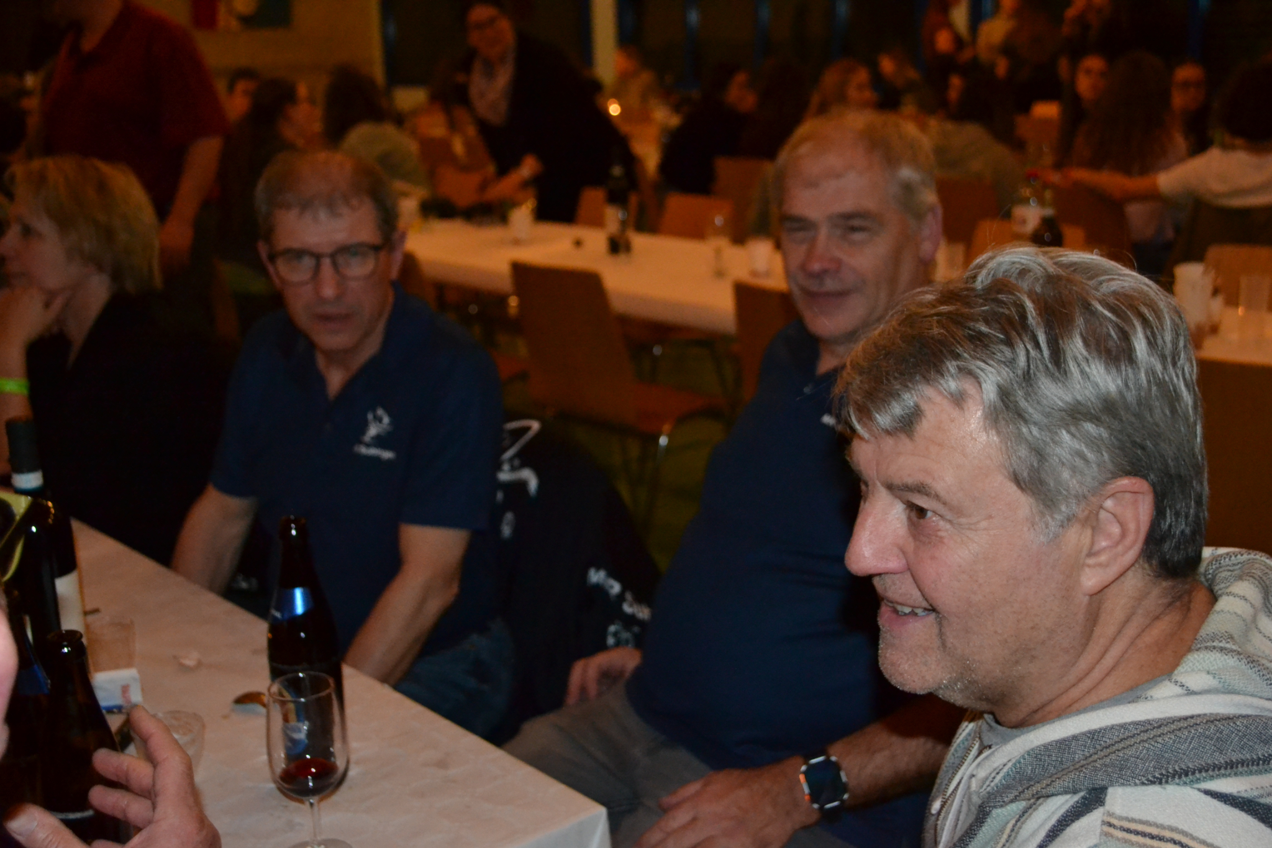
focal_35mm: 44
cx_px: 636
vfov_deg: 30.8
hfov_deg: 45.0
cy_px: 424
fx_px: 1537
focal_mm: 29
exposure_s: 1/60
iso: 2800
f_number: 4.5
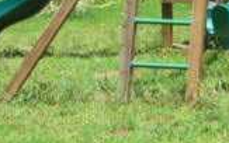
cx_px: 240
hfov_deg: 7.3
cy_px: -77
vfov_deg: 4.5
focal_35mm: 288
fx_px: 1798
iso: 100
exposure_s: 1/400
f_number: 4
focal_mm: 6.8
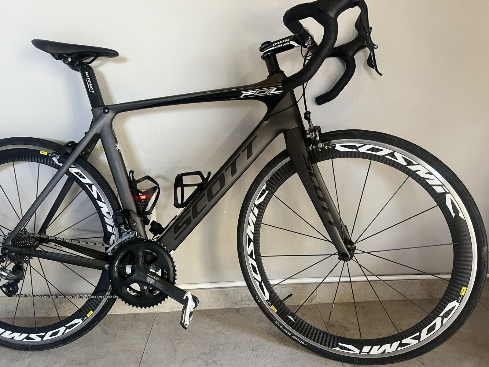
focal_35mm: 26
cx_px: 244
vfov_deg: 53.1
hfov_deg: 67.3
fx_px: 367
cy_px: 184
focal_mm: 5.7
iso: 200
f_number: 1.5
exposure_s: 1/50
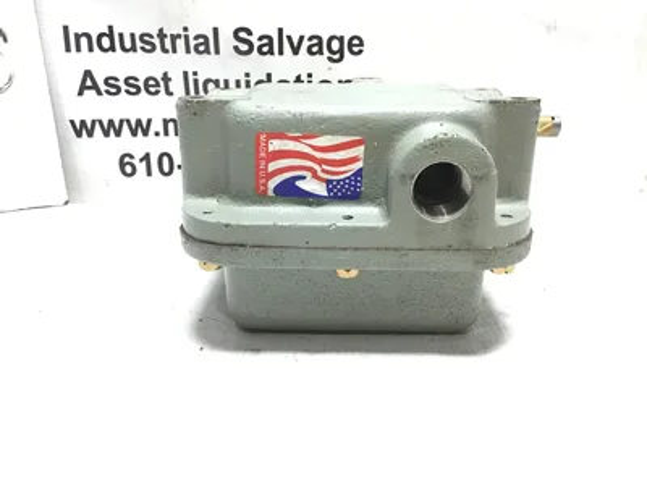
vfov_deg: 45.4
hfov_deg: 58.4
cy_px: 242
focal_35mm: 31
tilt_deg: -20.0
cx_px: 324
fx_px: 579
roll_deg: +0.4
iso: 25
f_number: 2.4
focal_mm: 3.3
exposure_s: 1/40
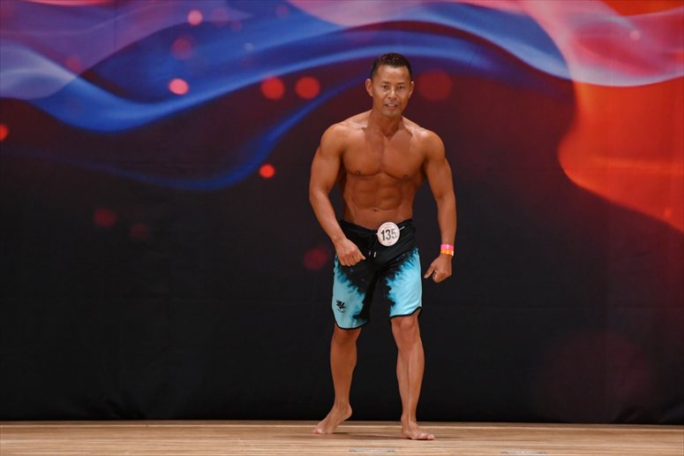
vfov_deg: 4.6
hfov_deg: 6.9
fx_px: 5697
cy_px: 228
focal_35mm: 300
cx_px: 342
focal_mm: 200
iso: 3200
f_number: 5.6
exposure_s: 1/400
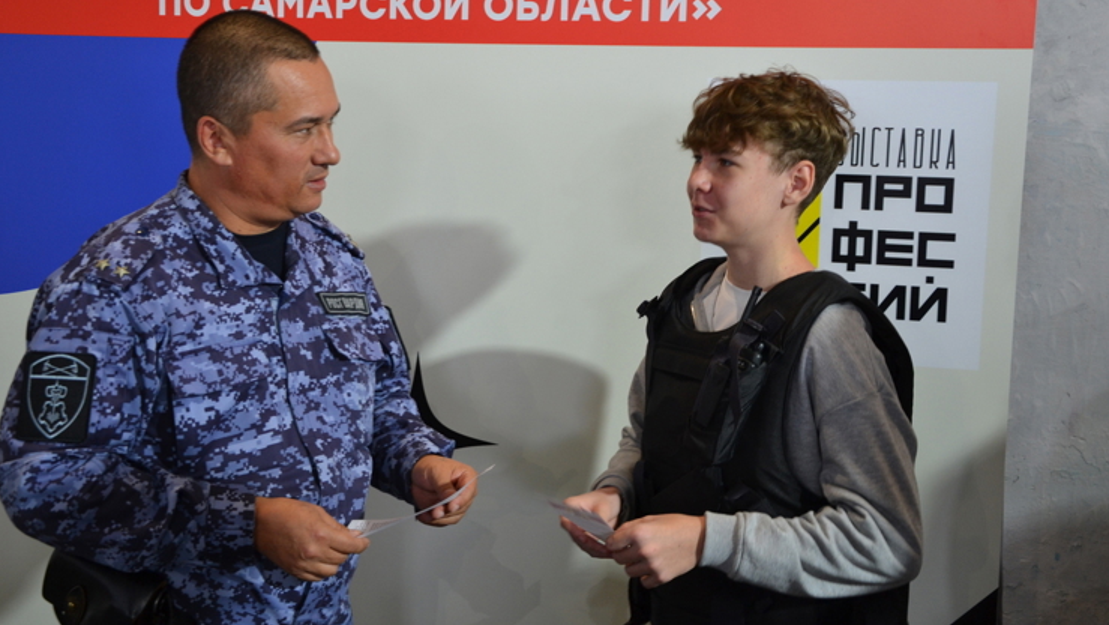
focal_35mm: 51
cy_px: 263
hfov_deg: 40.6
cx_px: 548
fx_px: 1500
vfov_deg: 23.5
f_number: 4.2
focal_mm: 32
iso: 400
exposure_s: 1/25
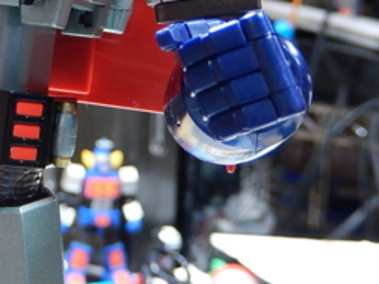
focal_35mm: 86
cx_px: -68
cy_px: 5
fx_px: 941
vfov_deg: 16.8
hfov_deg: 21.3
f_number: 4
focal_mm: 6.5
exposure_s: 1/8
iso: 450
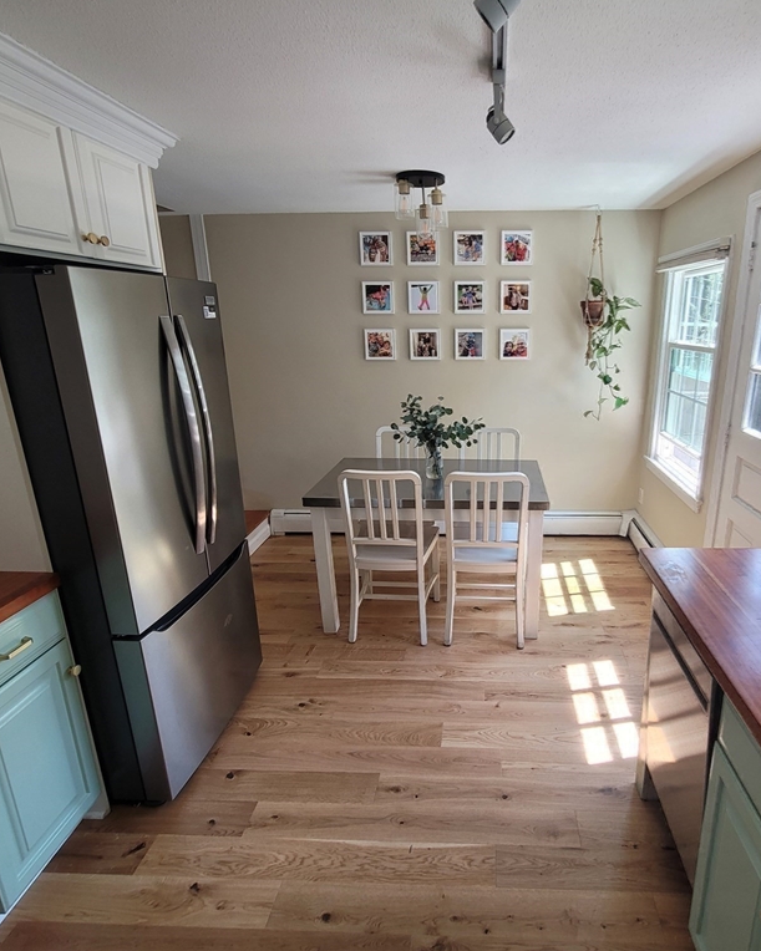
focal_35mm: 17
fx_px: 479
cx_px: 470
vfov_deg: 89.6
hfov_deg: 75.8
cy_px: 474
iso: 100
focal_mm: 2.2
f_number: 2.2
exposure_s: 1/60
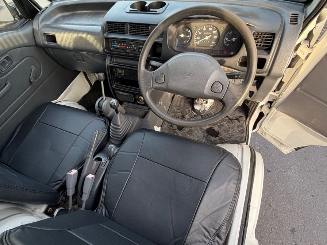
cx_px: 139
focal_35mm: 20
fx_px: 189
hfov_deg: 81.2
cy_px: 139
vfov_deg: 65.7
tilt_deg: -54.5
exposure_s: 1/121
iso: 160
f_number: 2.2
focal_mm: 2.22
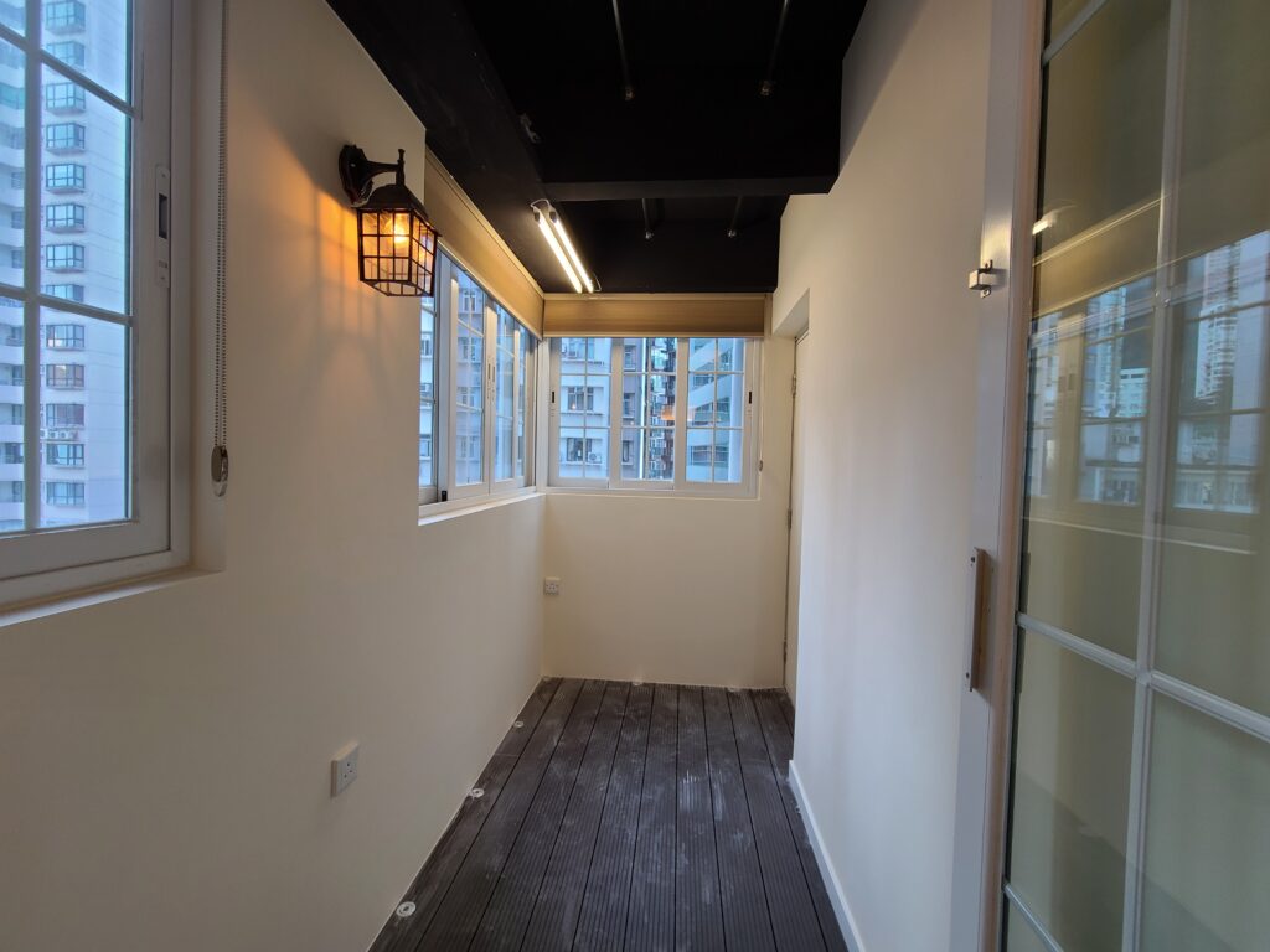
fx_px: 477
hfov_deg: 106.2
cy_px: 476
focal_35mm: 13
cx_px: 635
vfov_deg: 89.9
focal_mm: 2.2
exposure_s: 1/50
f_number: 2.2
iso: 64
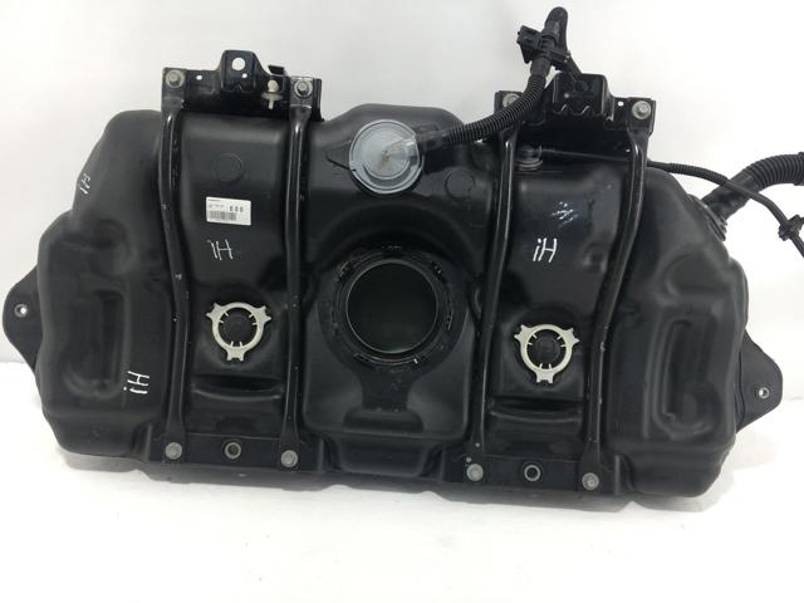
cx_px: 402
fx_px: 674
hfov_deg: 61.7
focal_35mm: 29
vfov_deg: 48.2
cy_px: 302
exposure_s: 1/100
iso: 25
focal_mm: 4.15
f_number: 2.2
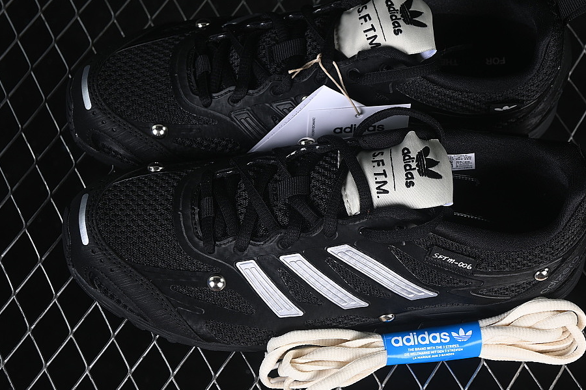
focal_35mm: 90
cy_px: 174
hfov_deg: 22.6
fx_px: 1465
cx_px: 339
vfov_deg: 15.2
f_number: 6.3
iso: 160
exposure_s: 1/60
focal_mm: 50
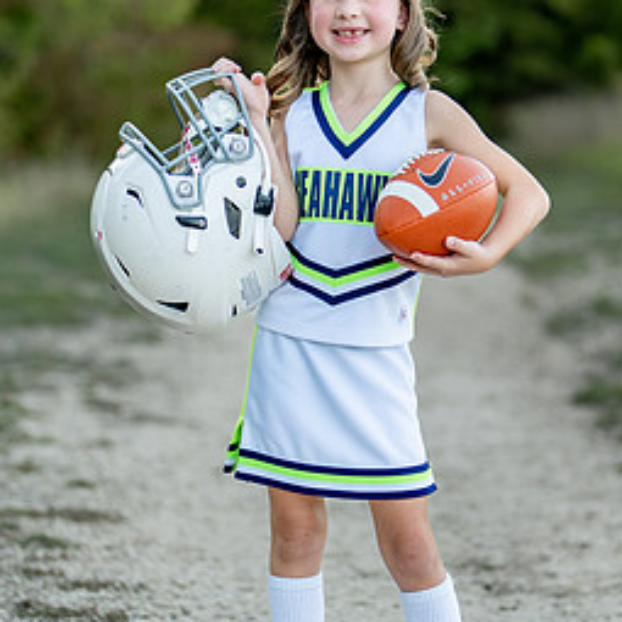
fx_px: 2602
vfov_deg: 13.6
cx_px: 378
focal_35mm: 128
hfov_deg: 13.6
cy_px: 320
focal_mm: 50
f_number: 1.2
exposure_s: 1/640
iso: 100
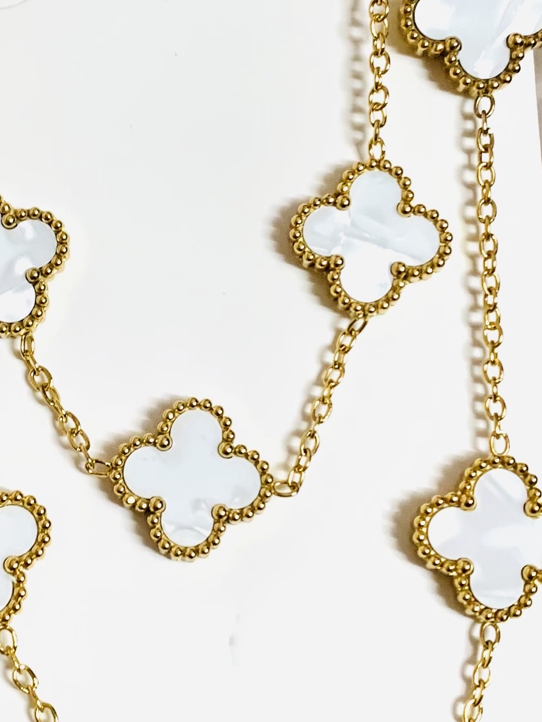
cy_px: 286
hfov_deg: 19.2
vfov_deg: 25.6
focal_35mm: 76
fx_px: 1586
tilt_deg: -56.9
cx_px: 117
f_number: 1.8
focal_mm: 4.25
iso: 125
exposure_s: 1/60
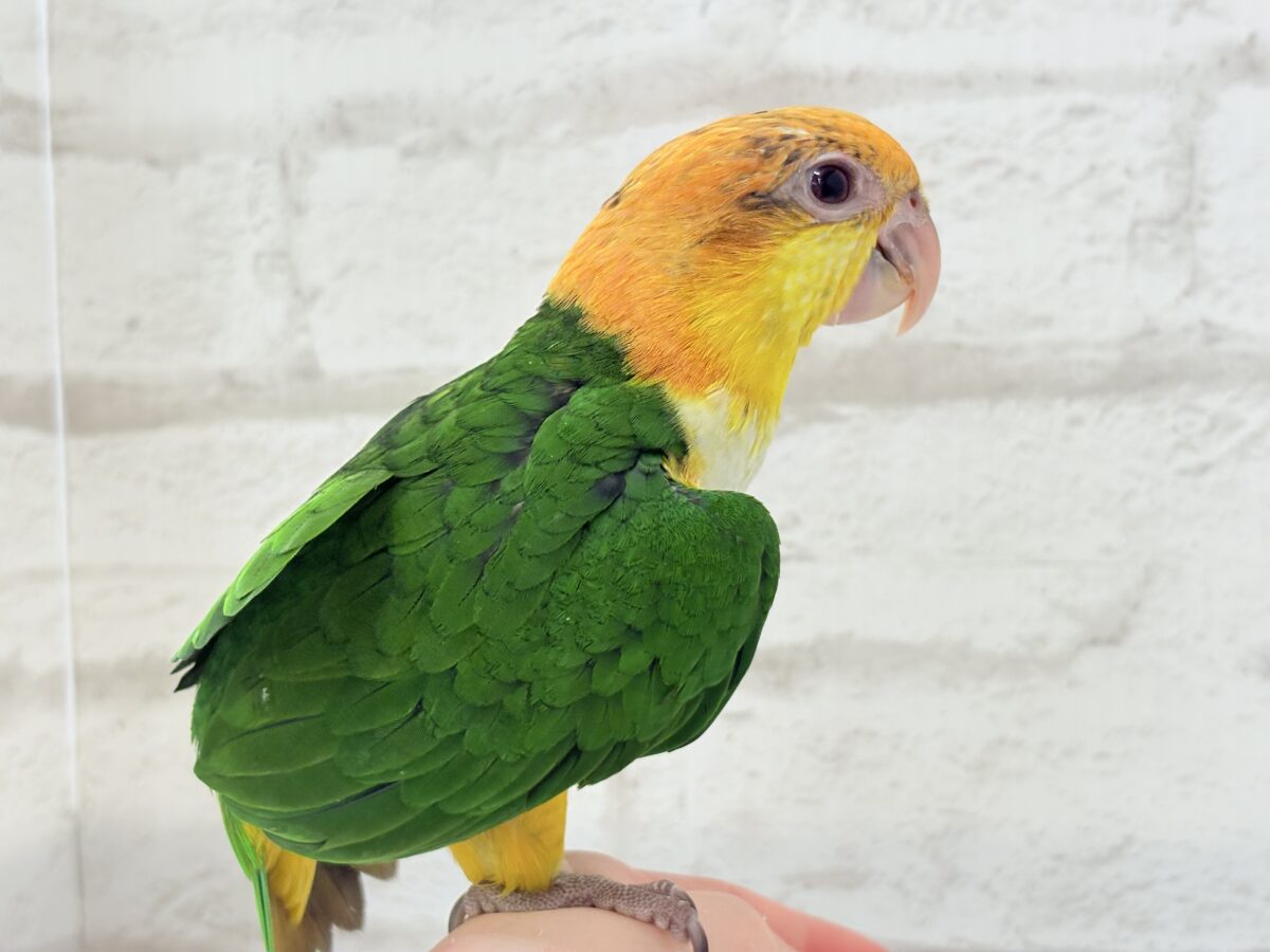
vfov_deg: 28.0
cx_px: 635
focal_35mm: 52
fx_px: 1908
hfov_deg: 36.8
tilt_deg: -1.4
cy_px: 476
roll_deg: +3.1
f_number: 1.6
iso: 100
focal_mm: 5.96
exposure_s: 1/100
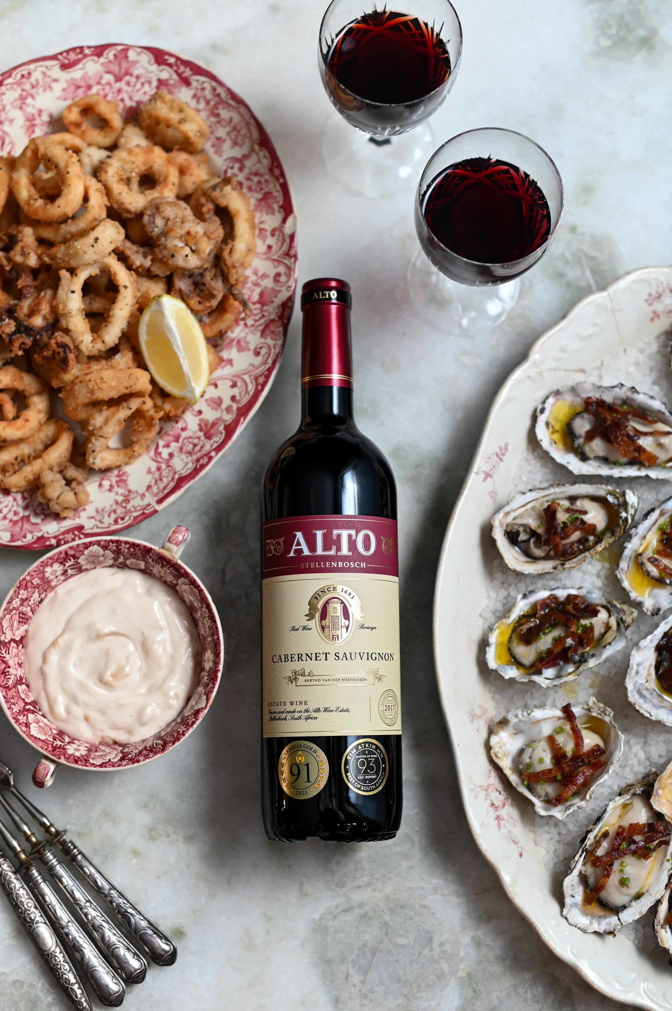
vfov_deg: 39.6
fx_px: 1402
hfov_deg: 27.0
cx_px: 336
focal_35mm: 50
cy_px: 506
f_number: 2.8
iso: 200
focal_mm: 50
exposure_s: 1/200
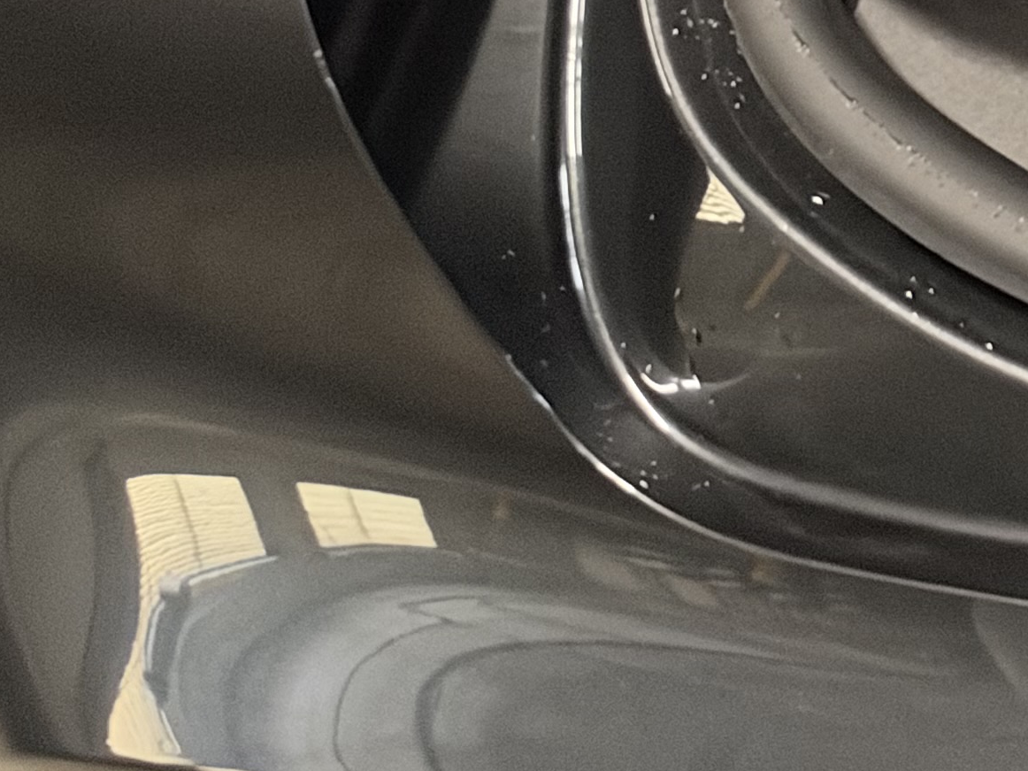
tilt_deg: -23.3
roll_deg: -0.4
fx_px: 3504
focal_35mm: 118
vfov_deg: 10.8
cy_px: -1040
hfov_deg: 13.0
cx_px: 2422
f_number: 1.48
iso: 800
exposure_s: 1/30
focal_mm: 6.93
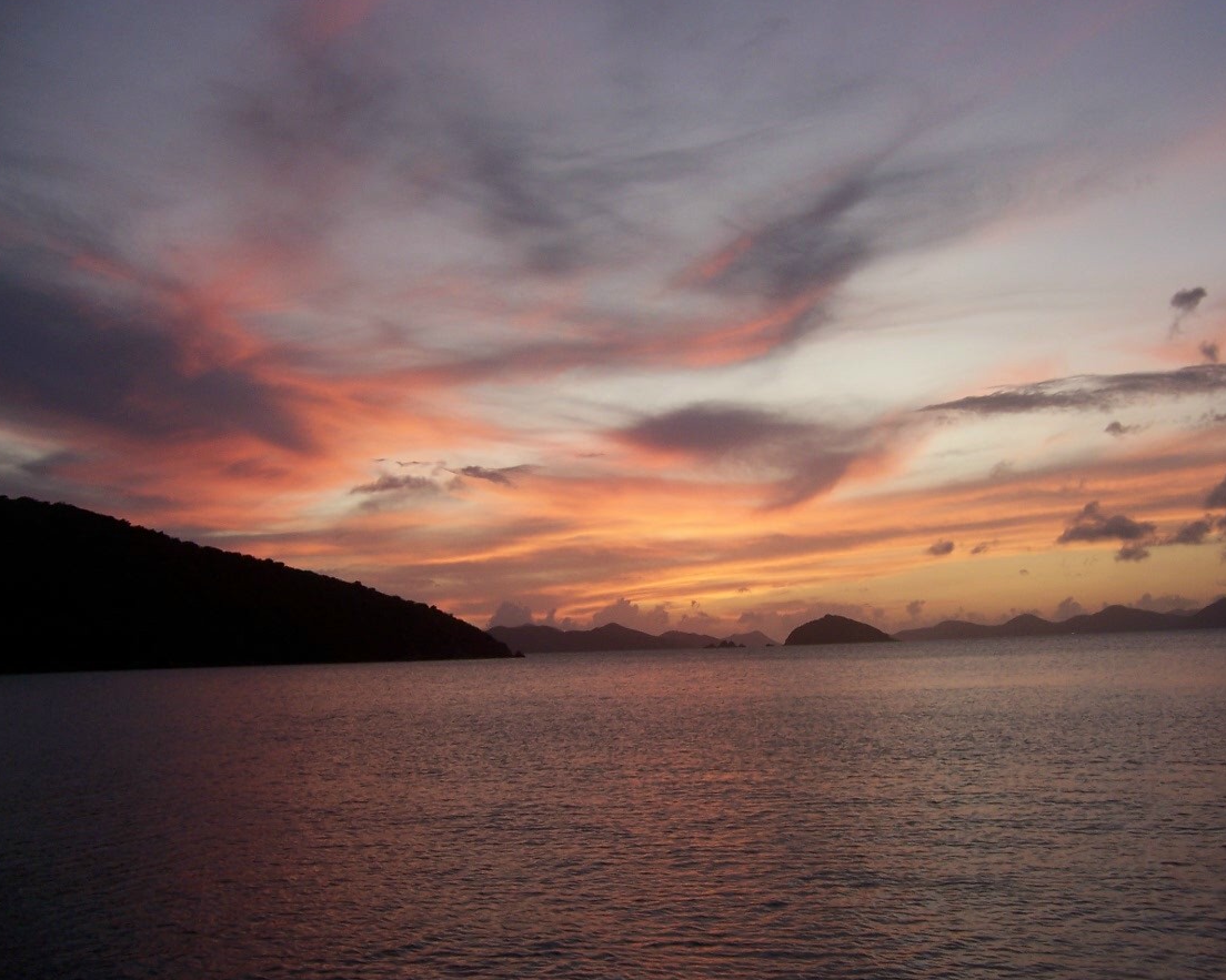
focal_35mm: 35
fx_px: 1270
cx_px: 654
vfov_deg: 42.2
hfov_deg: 51.5
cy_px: 486
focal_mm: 5.5
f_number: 3.4
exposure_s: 1/45
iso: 80
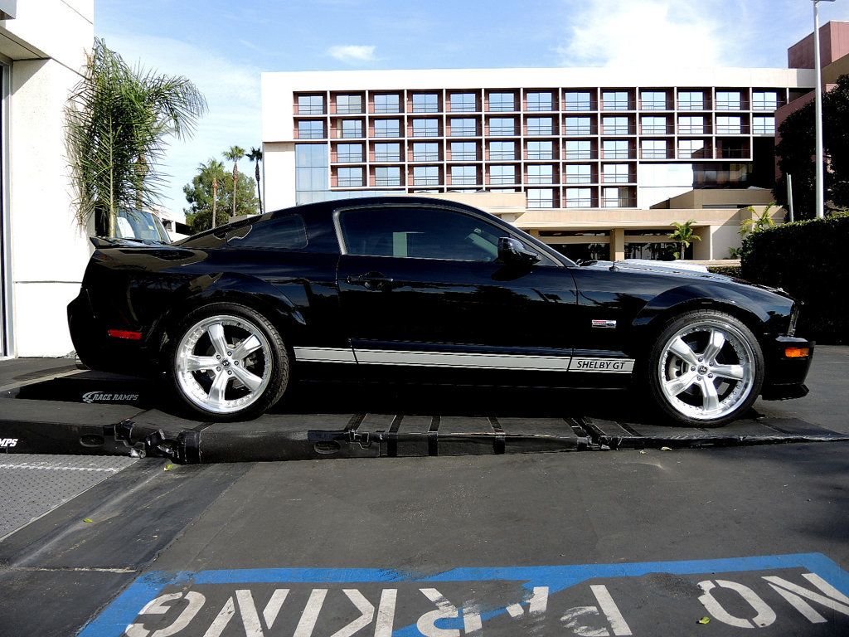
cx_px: 424
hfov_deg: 63.4
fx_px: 687
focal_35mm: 28
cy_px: 318
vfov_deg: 49.7
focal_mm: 6
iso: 80
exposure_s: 1/1000
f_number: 2
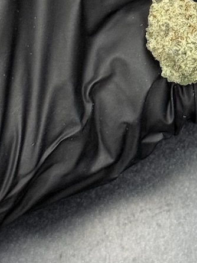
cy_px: -67
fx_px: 1570
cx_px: 297
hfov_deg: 7.1
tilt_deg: -79.7
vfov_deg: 9.4
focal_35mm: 207
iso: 80
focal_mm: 6.76
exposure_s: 1/50
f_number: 1.78
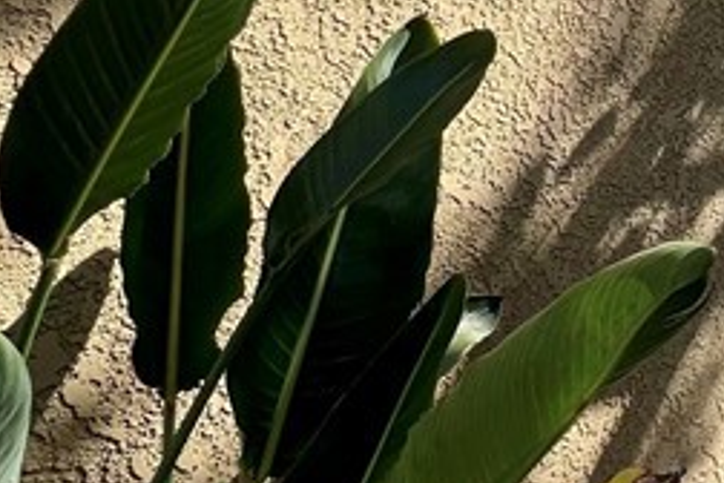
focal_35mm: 55
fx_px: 1106
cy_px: 155
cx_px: 1008
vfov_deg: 24.5
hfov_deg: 27.9
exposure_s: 1/399
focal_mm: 1.57
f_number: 1.8
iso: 32
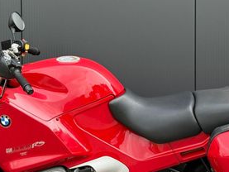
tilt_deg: -1.7
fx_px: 735
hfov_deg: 17.7
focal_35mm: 111
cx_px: 112
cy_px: 117
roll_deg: +0.1
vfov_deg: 13.3
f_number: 1.78
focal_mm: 6.76
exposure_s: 1/1013
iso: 100
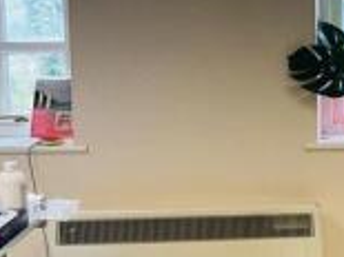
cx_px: 589
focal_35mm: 98
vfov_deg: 15.1
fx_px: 973
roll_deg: -1.9
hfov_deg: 17.1
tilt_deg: -5.8
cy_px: 110
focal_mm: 5.1
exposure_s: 1/100
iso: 50
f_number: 1.6
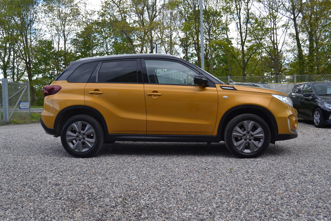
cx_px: 166
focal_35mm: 33
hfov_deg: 57.2
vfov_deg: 40.0
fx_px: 303
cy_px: 110
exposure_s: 1/160
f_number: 6.3
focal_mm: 22
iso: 100
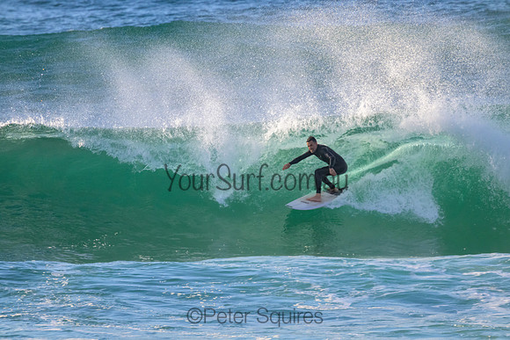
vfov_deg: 1.7
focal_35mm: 800
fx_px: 11335
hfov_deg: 2.6
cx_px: 255
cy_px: 170
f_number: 11
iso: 2200
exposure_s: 1/1600
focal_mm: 800
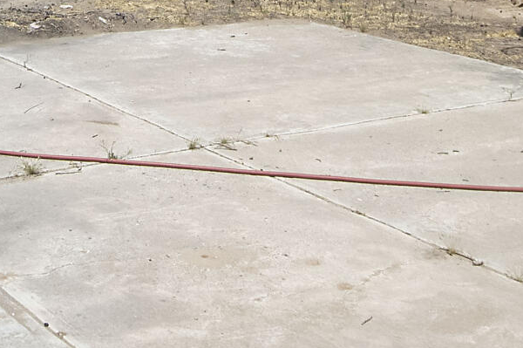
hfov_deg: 22.9
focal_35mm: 85
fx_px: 1234
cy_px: -216
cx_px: -14
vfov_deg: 14.6
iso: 400
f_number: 11
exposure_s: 1/320
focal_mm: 11.5
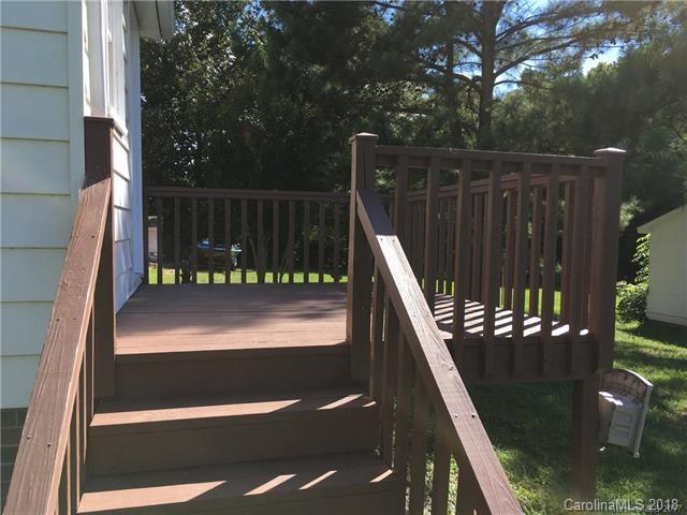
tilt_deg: -3.2
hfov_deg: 61.7
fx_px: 576
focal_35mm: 29
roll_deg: -1.1
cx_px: 344
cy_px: 258
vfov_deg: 48.2
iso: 25
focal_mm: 4.15
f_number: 2.2
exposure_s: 1/732
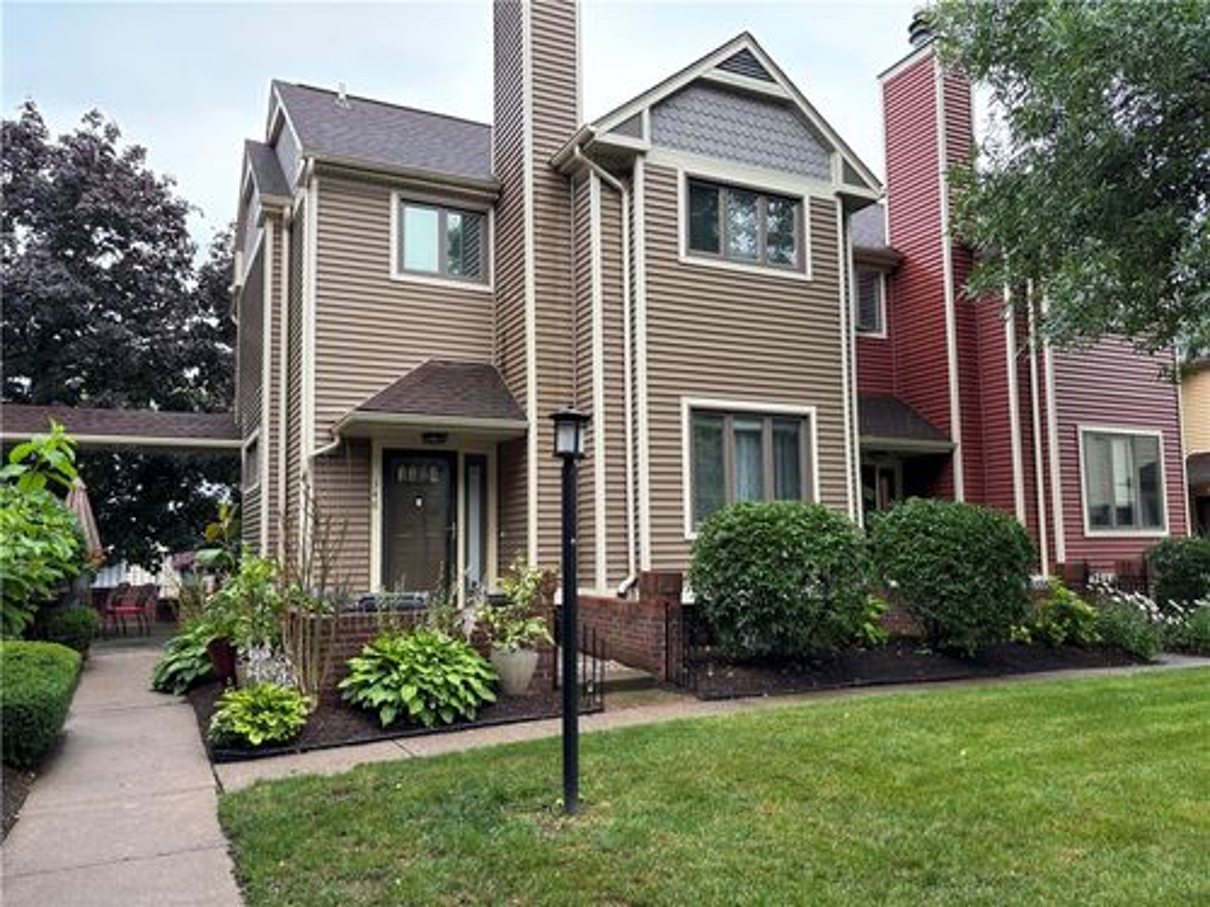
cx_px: 605
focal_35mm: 26
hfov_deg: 67.3
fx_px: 909
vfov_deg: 53.1
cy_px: 454
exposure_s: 1/121
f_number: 1.6
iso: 64
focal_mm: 5.96
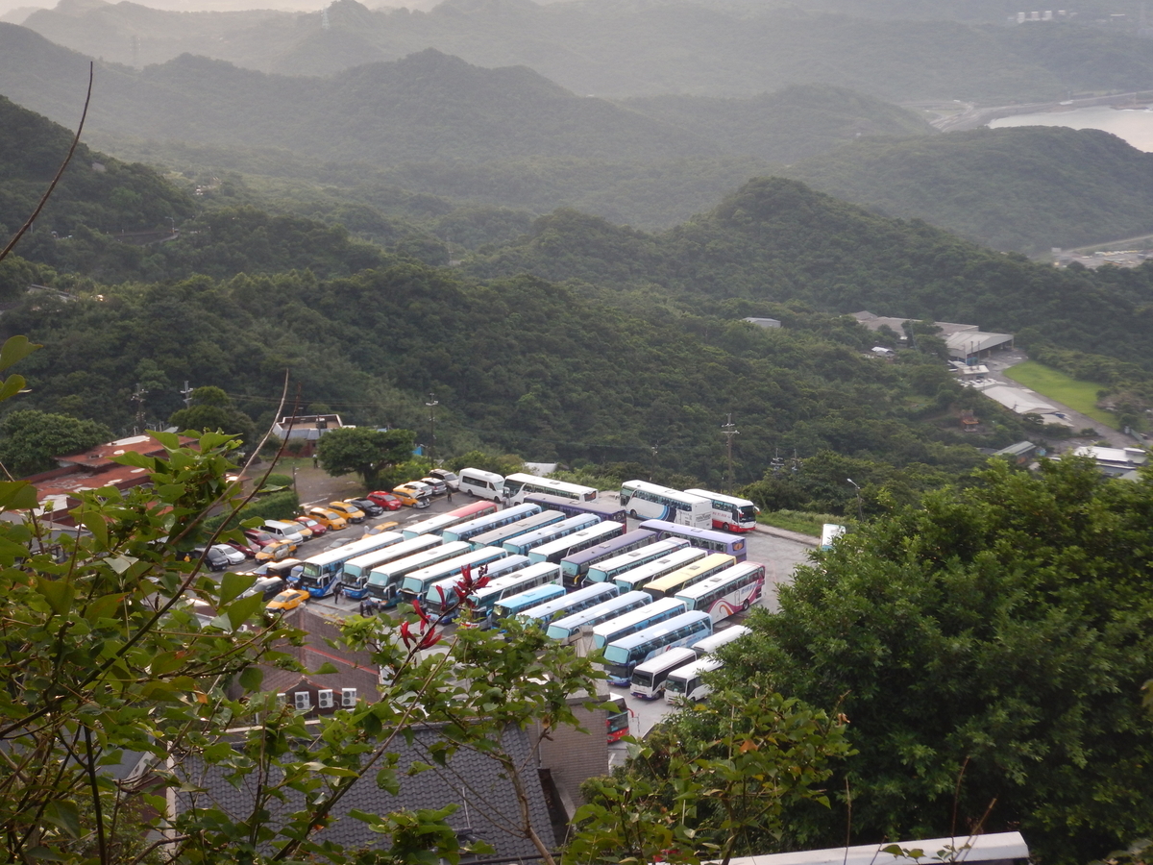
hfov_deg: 29.0
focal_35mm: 67
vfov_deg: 21.9
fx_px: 2232
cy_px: 432
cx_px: 576
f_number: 4.5
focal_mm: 12
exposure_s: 1/100
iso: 125
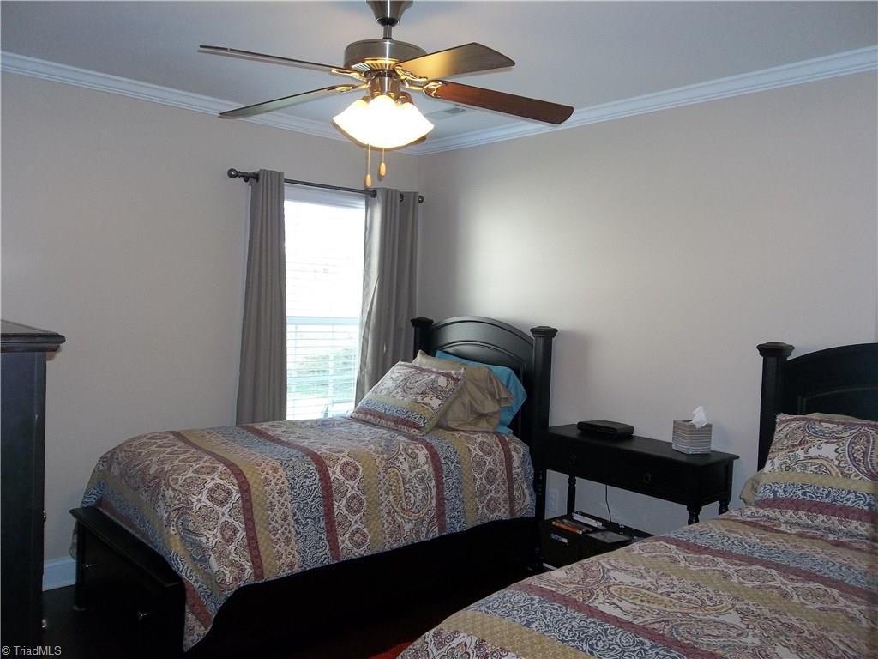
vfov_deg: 51.4
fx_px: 685
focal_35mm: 27
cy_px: 330
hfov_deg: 65.3
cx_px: 439
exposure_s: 1/30
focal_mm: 4.9
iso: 160
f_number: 3.5
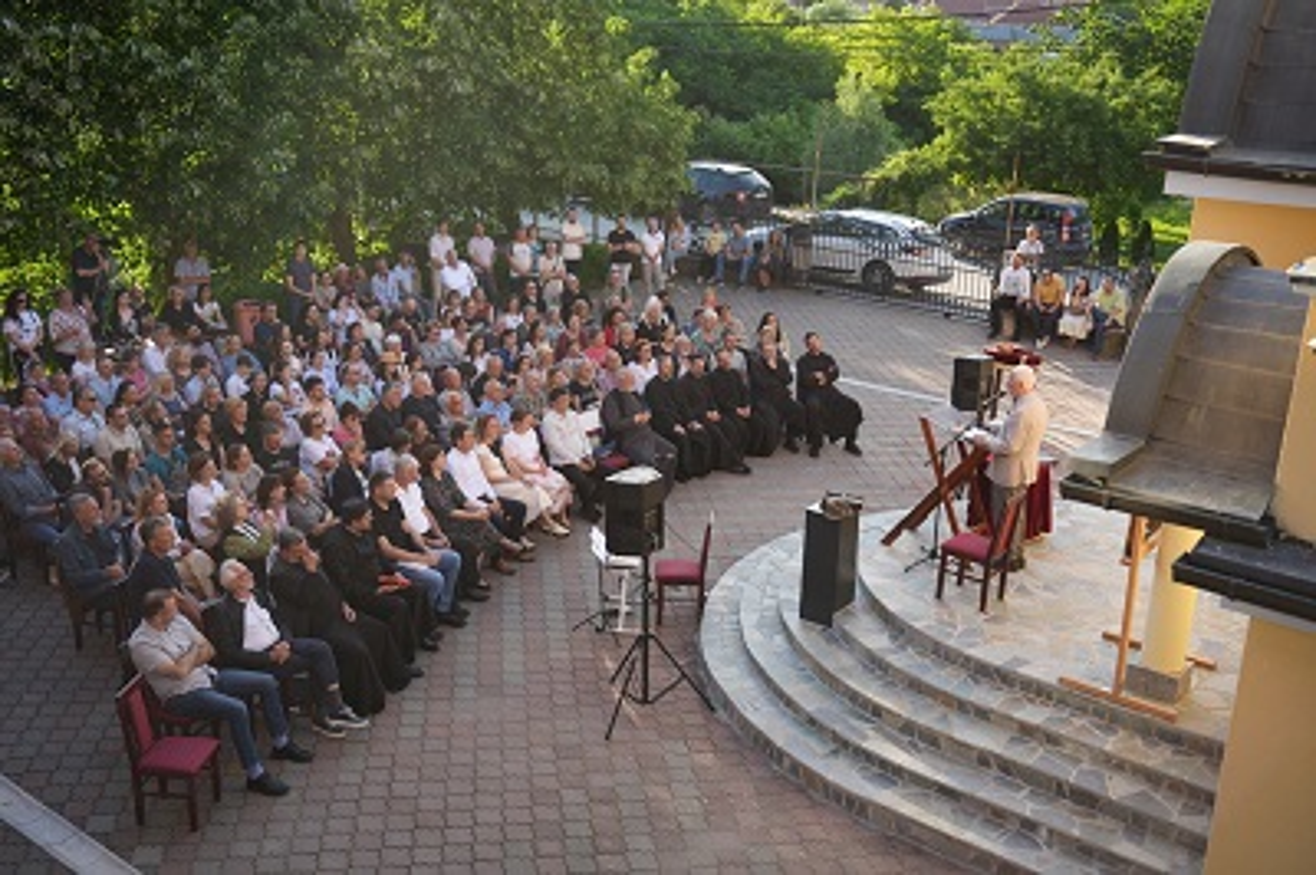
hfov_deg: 54.5
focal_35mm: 35
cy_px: 438
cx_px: 658
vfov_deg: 37.8
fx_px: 1278
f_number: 2.8
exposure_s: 1/320
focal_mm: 35
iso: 100
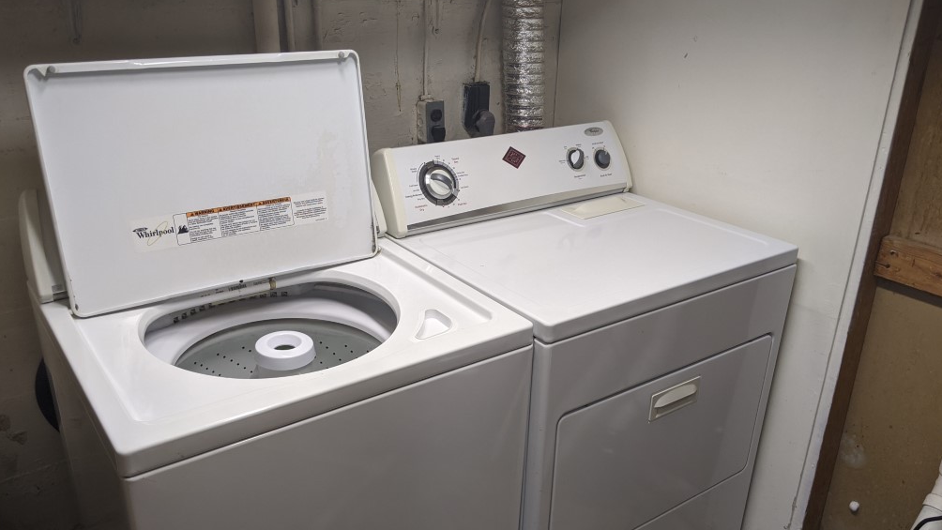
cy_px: 305
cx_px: 472
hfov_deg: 64.3
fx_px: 749
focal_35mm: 30
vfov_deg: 38.9
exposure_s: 1/40
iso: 80
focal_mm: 4.44
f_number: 1.8
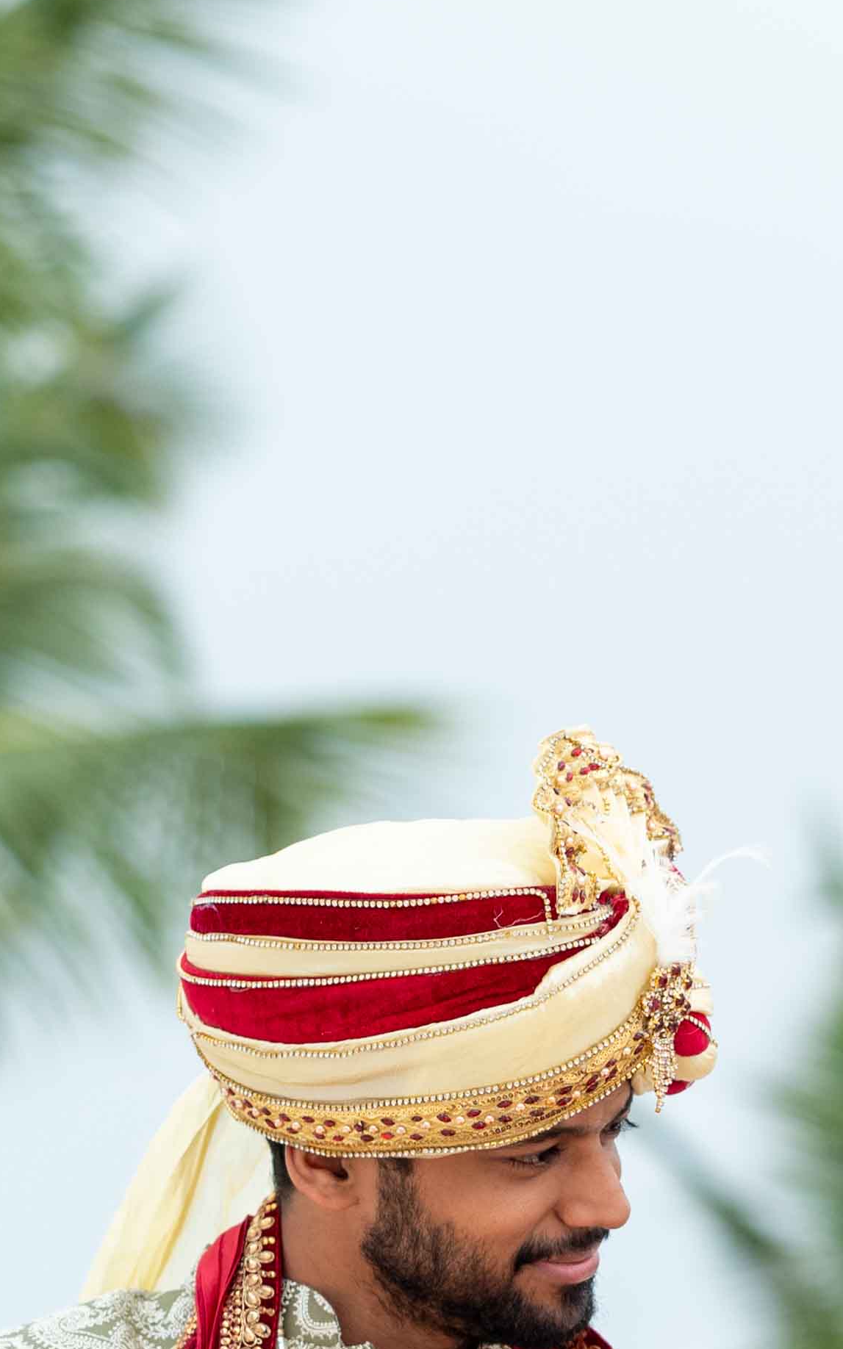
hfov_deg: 4.6
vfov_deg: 7.4
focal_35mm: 284
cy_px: 1323
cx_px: 1443
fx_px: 10443
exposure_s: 1/1000
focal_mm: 85
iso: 250
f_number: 2.8
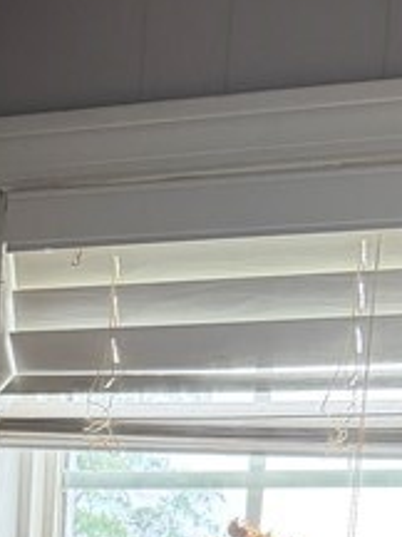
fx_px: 1765
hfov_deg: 13.0
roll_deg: -4.1
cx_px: 206
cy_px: 1129
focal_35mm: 114
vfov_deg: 14.0
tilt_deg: -9.5
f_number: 1.78
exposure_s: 1/115
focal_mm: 6.76
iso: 200
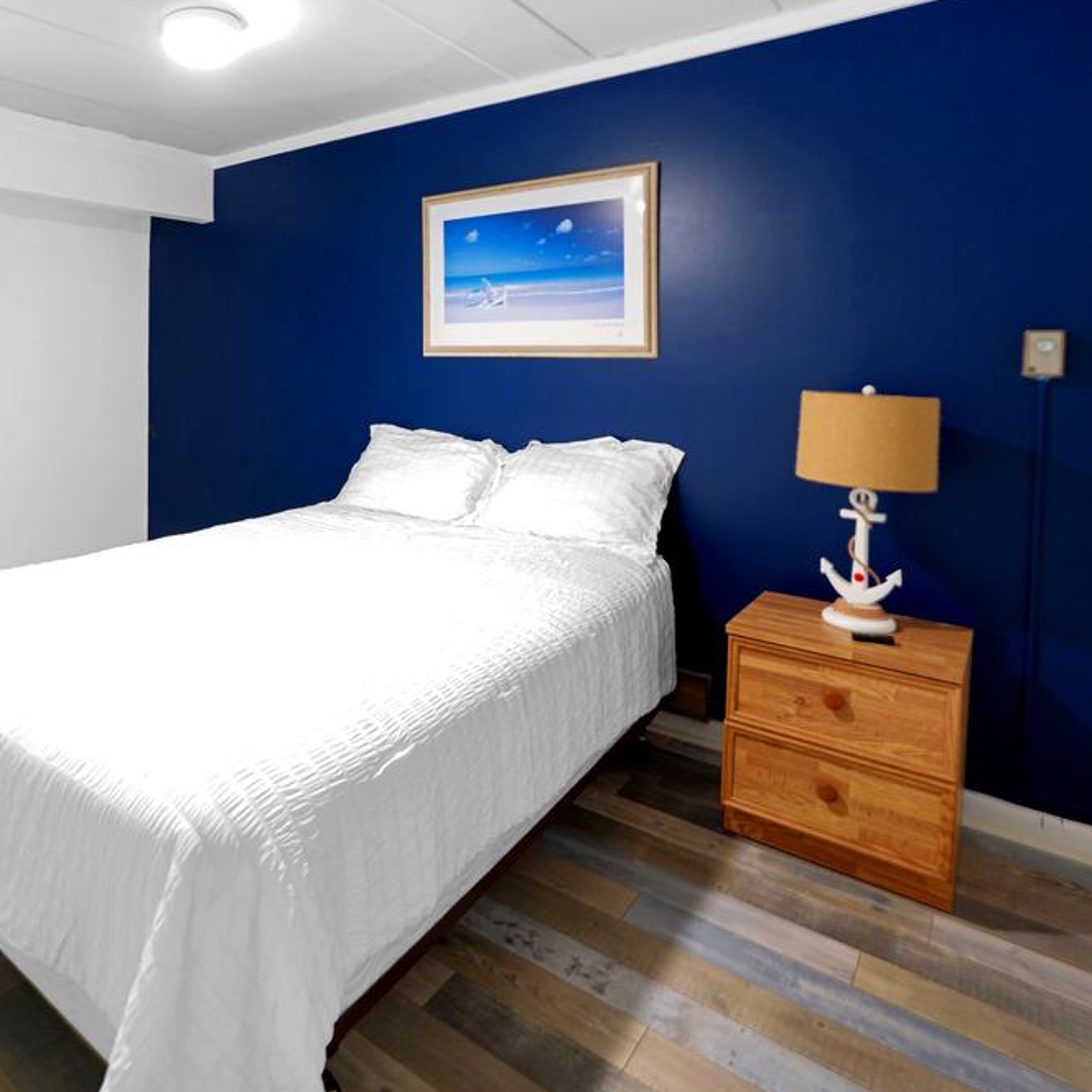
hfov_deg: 69.0
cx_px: 321
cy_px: 543
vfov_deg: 72.1
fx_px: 749
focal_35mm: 21
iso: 64
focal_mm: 16
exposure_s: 1.3
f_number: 5.6
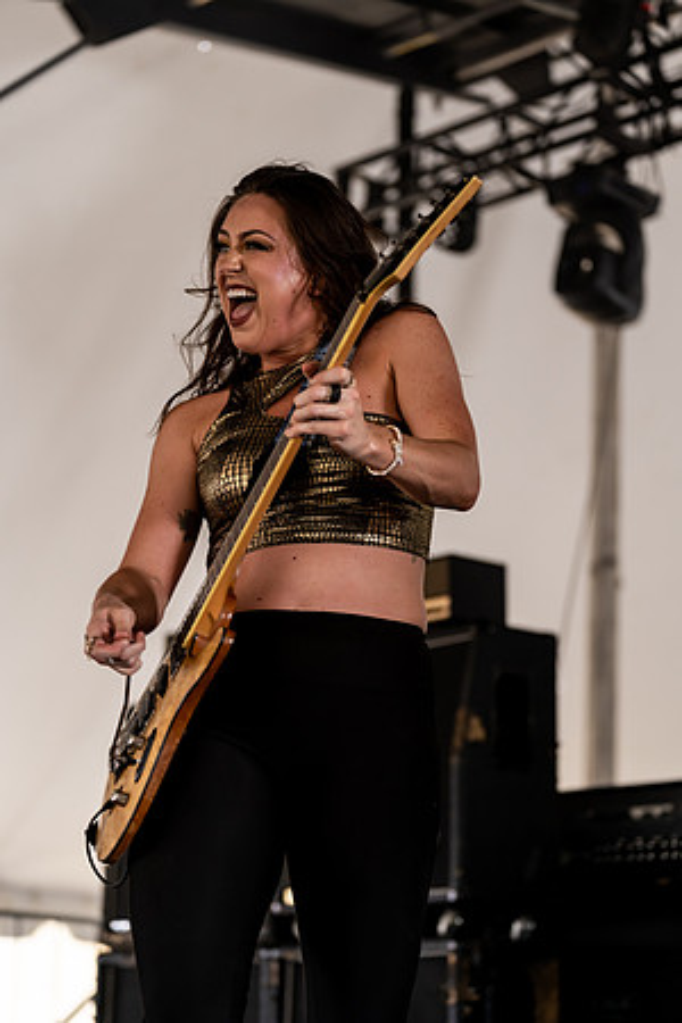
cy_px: 512
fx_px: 2358
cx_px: 341
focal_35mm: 83
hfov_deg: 16.5
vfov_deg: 24.5
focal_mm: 83
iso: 1000
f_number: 2.8
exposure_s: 1/320
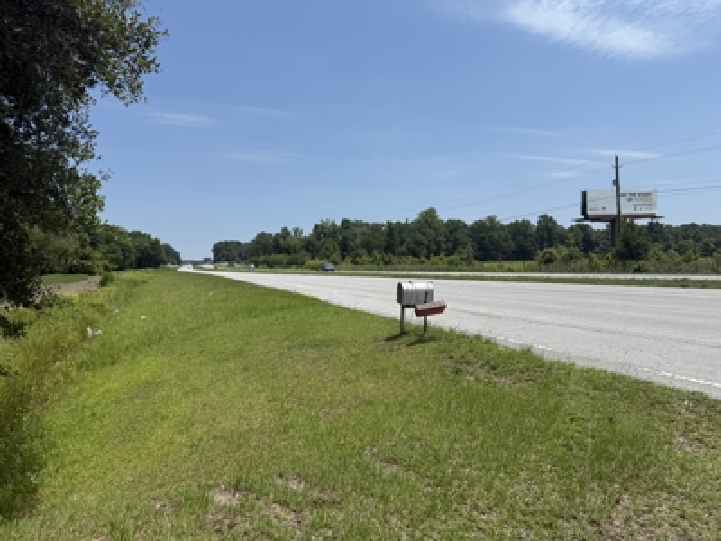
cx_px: 360
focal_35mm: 24
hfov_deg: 71.6
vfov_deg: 56.8
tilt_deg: -0.5
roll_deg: +1.0
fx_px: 500
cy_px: 270
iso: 80
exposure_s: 1/6173
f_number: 1.78
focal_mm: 6.76
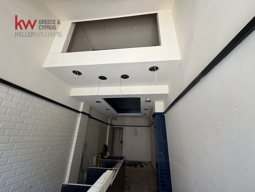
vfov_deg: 85.7
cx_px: 128
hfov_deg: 102.1
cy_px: 96
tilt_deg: +22.3
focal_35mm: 14
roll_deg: -1.5
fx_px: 103
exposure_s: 1/99
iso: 125
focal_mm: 2.22
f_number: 2.2
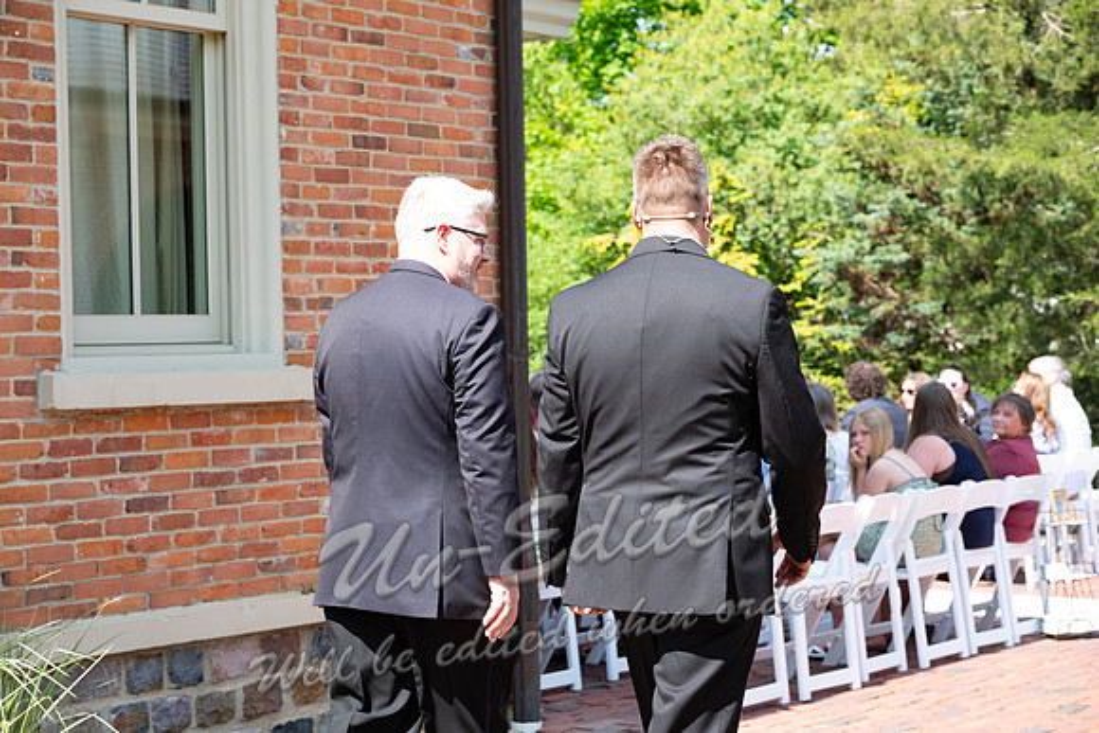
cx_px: 550
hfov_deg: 27.0
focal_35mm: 75
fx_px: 2290
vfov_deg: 18.2
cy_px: 366
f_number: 5
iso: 250
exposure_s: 1/250
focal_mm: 50
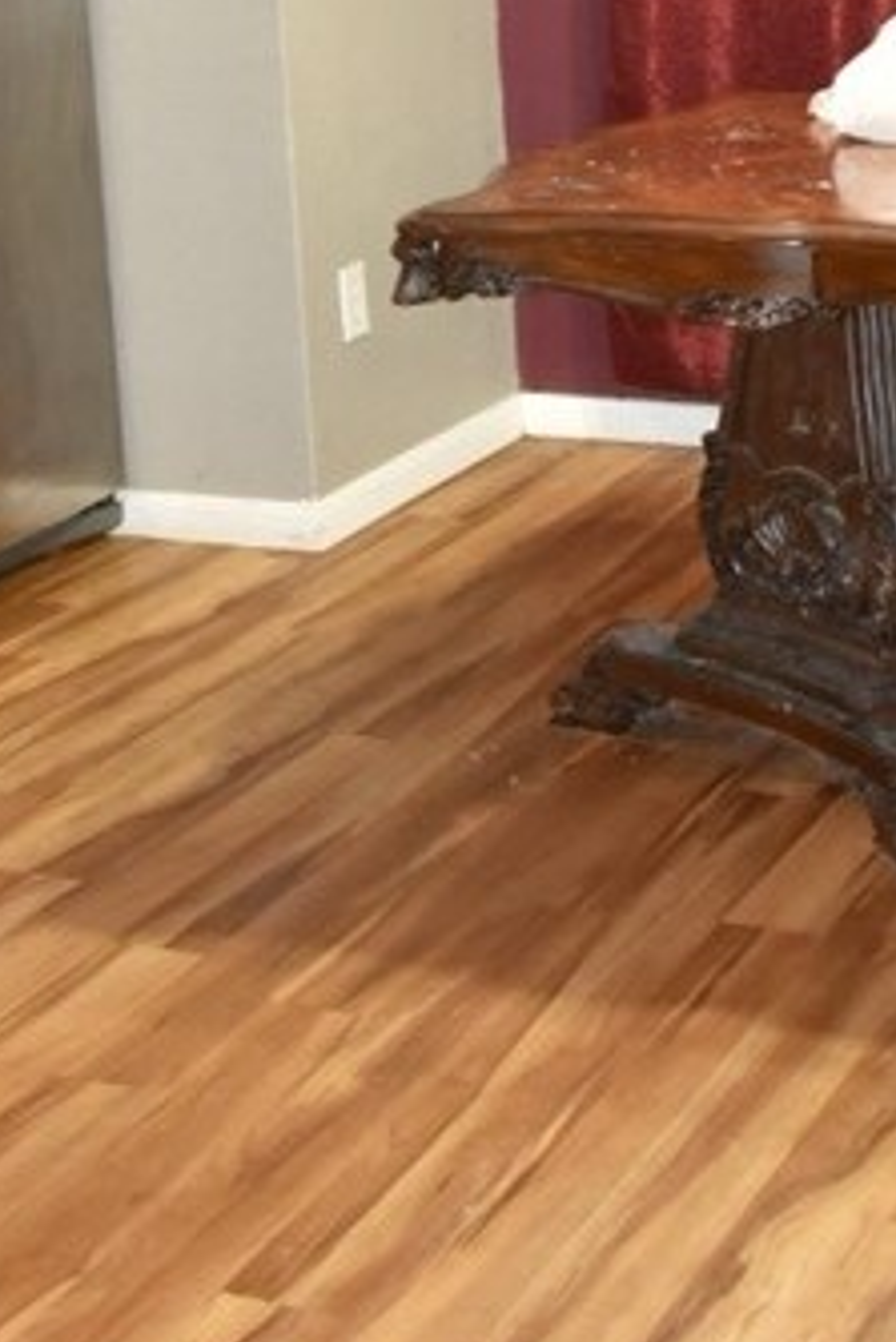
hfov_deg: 17.5
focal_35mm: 78
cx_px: 591
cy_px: 108
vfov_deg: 25.1
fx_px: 2909
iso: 2800
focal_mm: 24
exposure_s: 1/60
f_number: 6.3
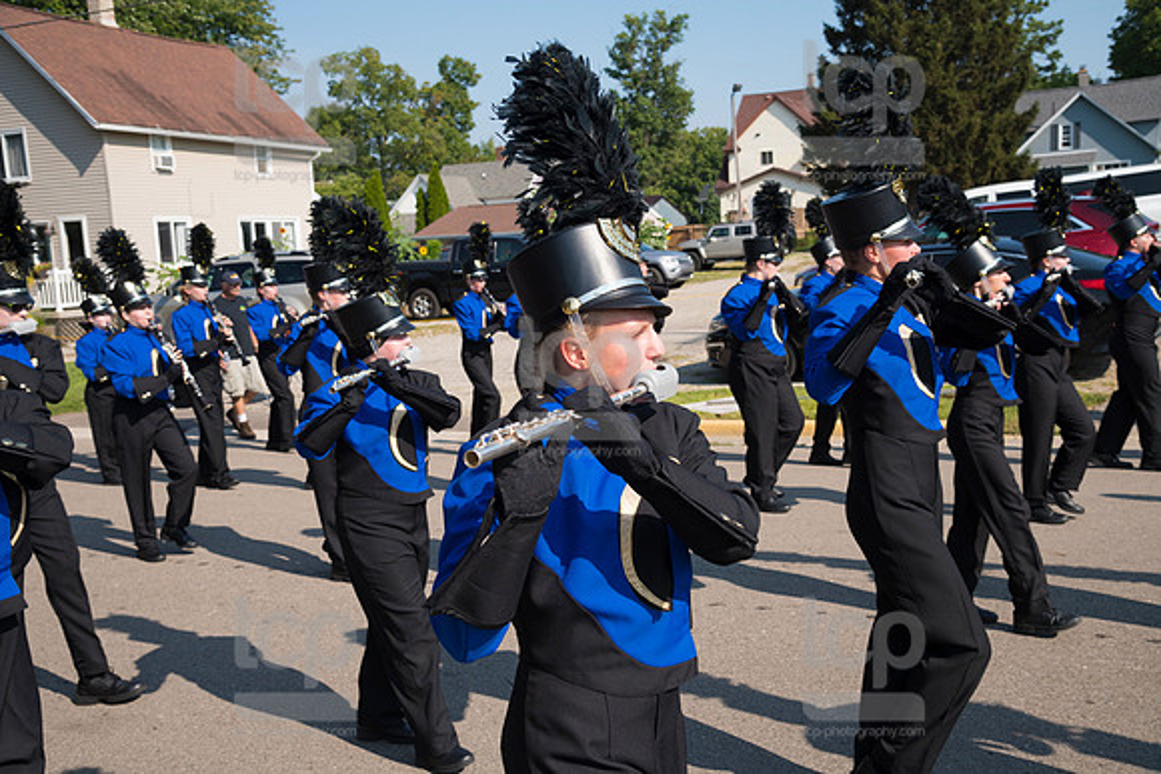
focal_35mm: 38
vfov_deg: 35.1
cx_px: 580
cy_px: 387
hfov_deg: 50.7
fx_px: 1226
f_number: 6.3
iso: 320
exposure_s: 1/800
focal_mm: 38
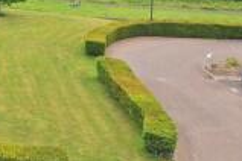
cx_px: -117
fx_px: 484
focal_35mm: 72
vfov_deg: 17.2
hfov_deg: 23.0
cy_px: -77
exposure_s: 1/400
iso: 400
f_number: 8
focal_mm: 16
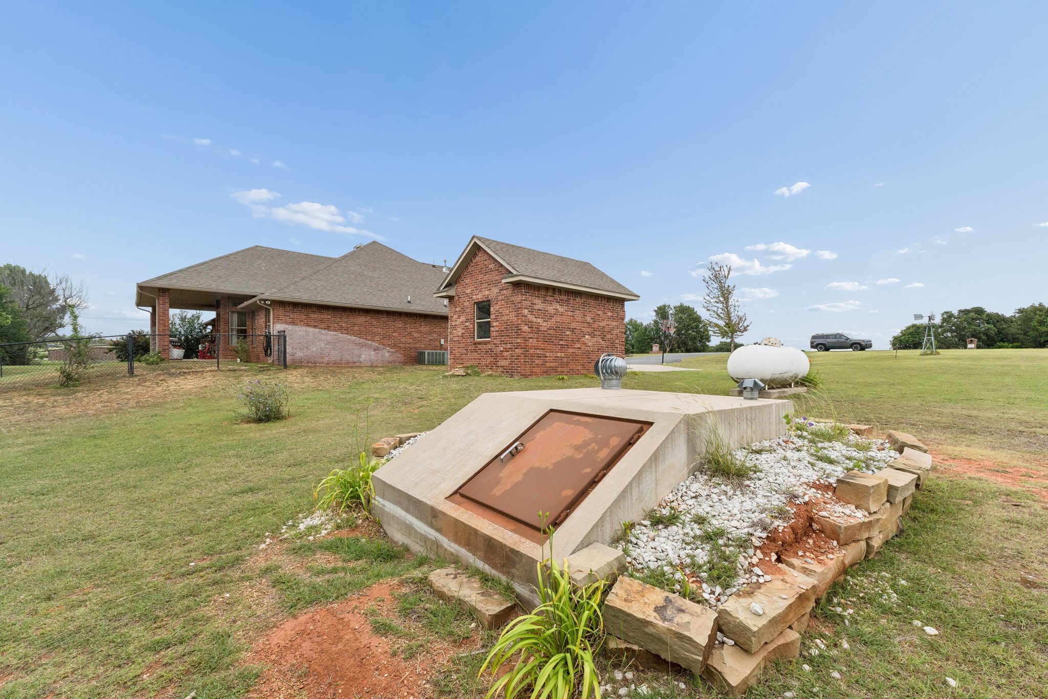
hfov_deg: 100.4
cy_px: 350
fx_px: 437
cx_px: 524
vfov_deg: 77.3
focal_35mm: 15
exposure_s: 1/160
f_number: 8
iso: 250
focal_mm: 10
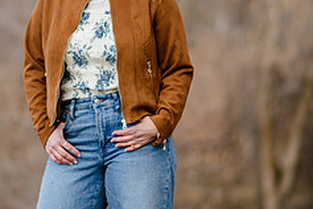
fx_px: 2782
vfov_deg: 4.3
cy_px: -12
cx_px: 11
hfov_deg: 6.4
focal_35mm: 320
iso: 200
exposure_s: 1/1250
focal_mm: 105
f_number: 2
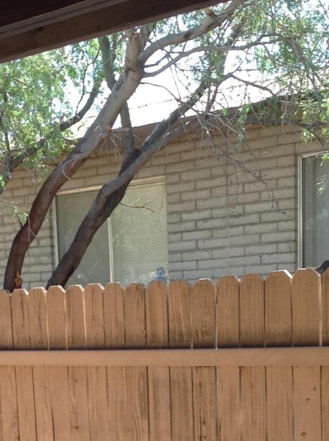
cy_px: 486
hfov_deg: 16.9
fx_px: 1106
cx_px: 117
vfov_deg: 21.4
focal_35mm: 87
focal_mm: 4.28
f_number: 2.4
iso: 50
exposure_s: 1/153
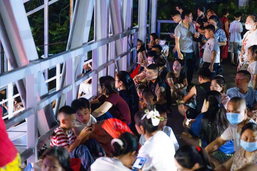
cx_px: 128
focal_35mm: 70
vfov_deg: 19.5
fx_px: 500
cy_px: 86
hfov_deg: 28.8
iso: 25600
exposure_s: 1/125
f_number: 2.8
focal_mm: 70
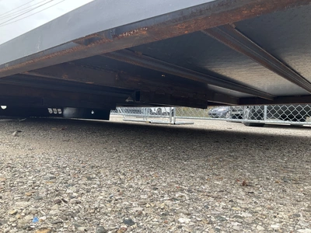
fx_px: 261
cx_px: 156
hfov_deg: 61.7
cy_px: 116
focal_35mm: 29
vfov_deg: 48.2
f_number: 1.8
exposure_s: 1/122
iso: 25
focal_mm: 3
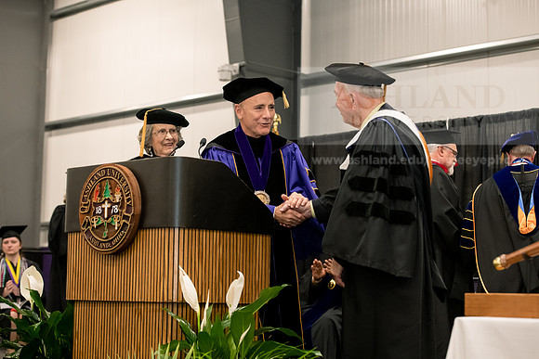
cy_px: 180
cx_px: 270
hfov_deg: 28.8
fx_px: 1048
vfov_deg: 19.5
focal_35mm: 70
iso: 3200
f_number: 4.5
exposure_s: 1/200
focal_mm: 70
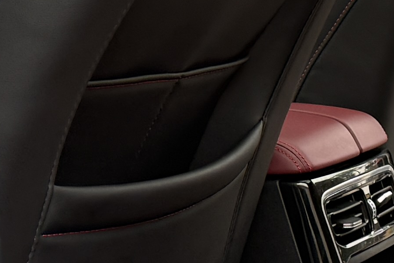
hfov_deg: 12.0
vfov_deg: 8.7
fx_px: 1730
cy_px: 18
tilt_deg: -7.3
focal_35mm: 158
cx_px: 690
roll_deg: -2.1
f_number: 1.78
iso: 100
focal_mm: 6.76
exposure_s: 1/254
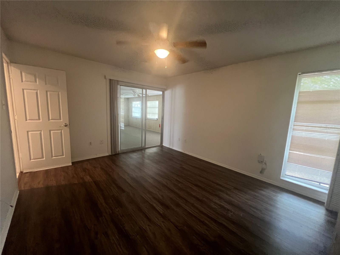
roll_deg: -2.3
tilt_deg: -6.9
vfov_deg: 89.9
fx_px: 128
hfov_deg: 106.2
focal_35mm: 13
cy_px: 128
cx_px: 170
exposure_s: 1/60
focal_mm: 1.57
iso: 640
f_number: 1.8
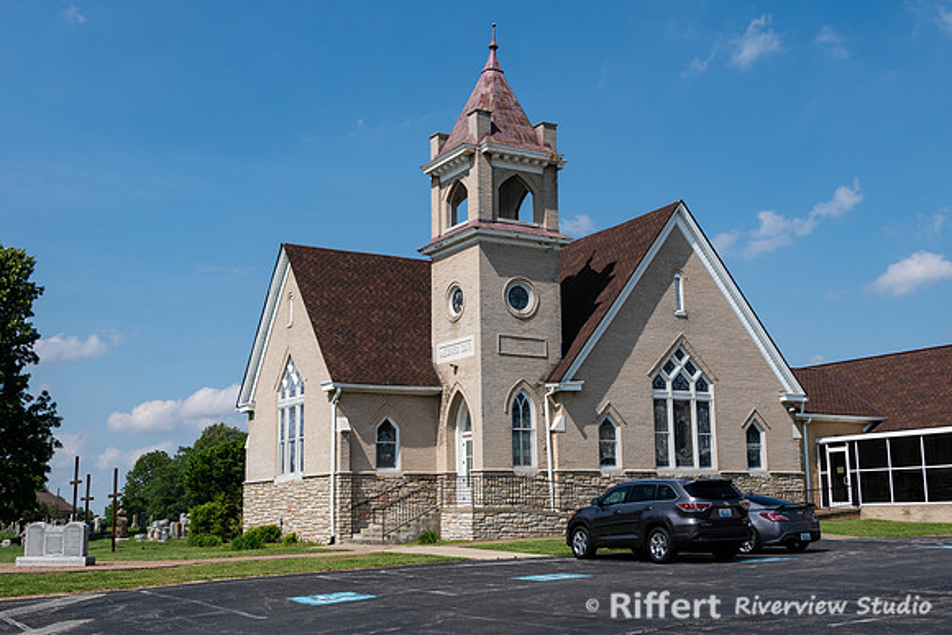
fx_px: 1121
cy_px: 324
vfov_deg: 31.6
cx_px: 476
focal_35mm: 42
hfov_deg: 46.0
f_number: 8
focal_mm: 36
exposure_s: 1/500
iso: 90
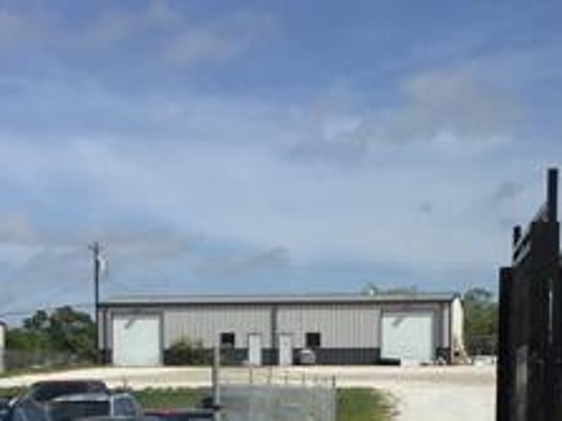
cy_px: 524
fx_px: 1444
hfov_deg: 22.0
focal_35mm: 89
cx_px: 310
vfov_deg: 15.9
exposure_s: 1/2331
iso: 25
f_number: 2.4
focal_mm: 3.3
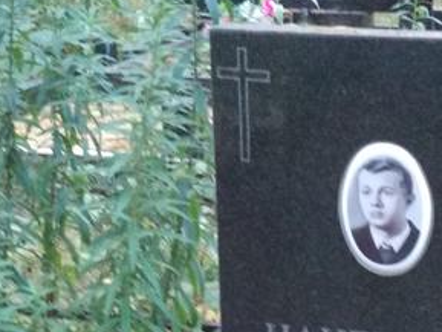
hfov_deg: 13.4
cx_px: 479
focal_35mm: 144
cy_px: 378
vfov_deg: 10.2
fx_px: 1839
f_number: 2.6
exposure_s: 1/30
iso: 1000
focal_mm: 5.99
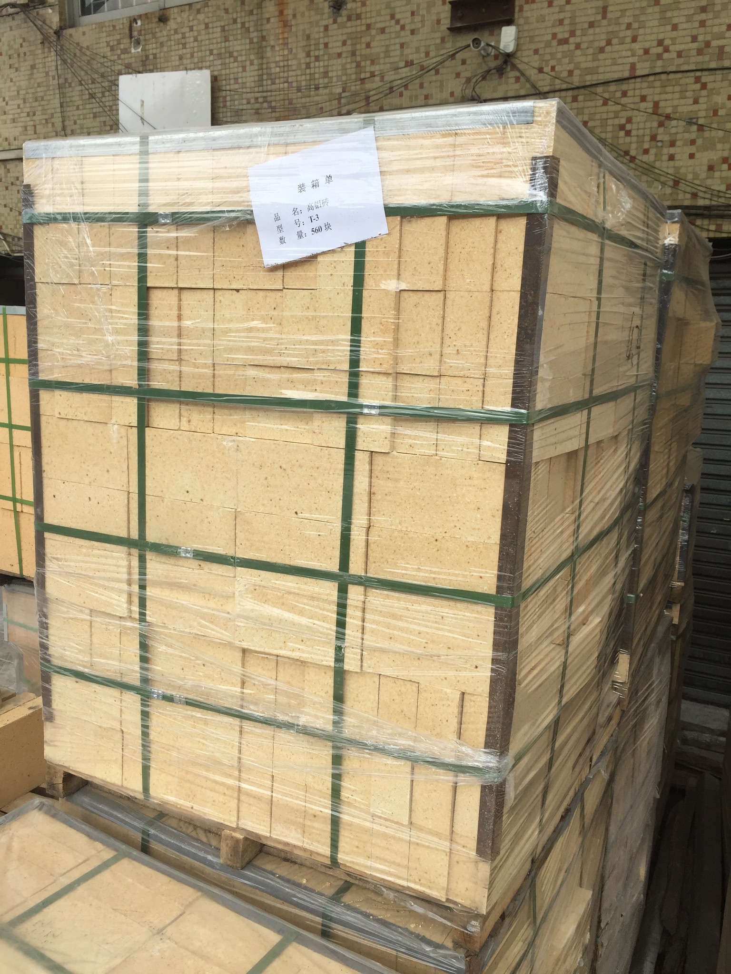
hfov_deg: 48.2
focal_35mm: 29
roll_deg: -1.0
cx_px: 366
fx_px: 817
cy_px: 487
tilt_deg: -12.3
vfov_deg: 61.7
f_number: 2.2
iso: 32
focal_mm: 4.15
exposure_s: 1/860
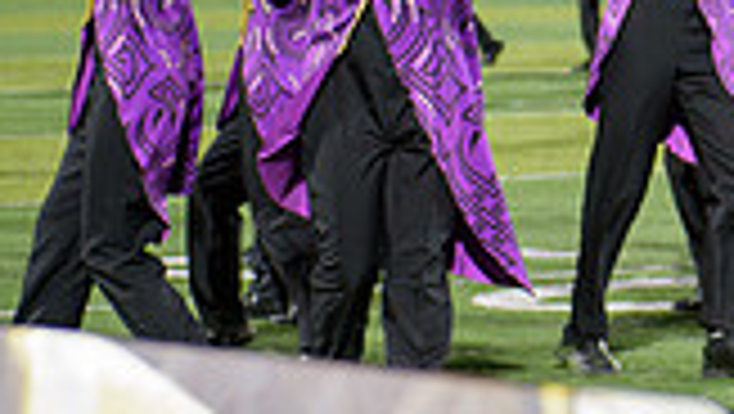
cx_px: 1036
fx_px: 5415
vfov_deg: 4.4
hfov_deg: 7.6
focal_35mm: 278
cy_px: -119
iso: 3200
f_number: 2.8
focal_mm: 70
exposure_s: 1/400
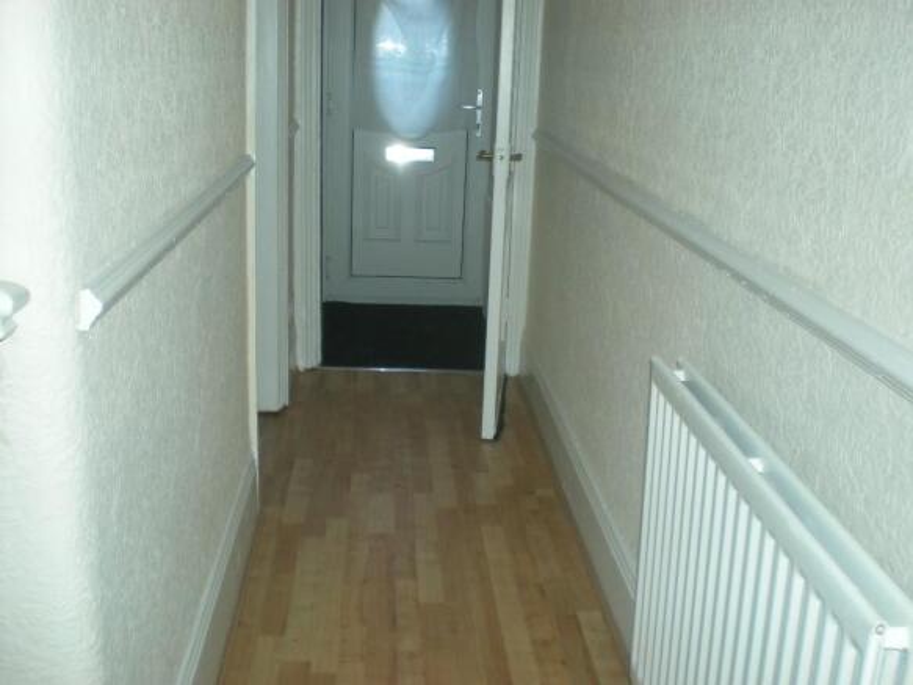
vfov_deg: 37.7
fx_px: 1002
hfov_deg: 49.0
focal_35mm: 38
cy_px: 342
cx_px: 456
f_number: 3.1
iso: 147
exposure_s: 1/60
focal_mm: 6.3
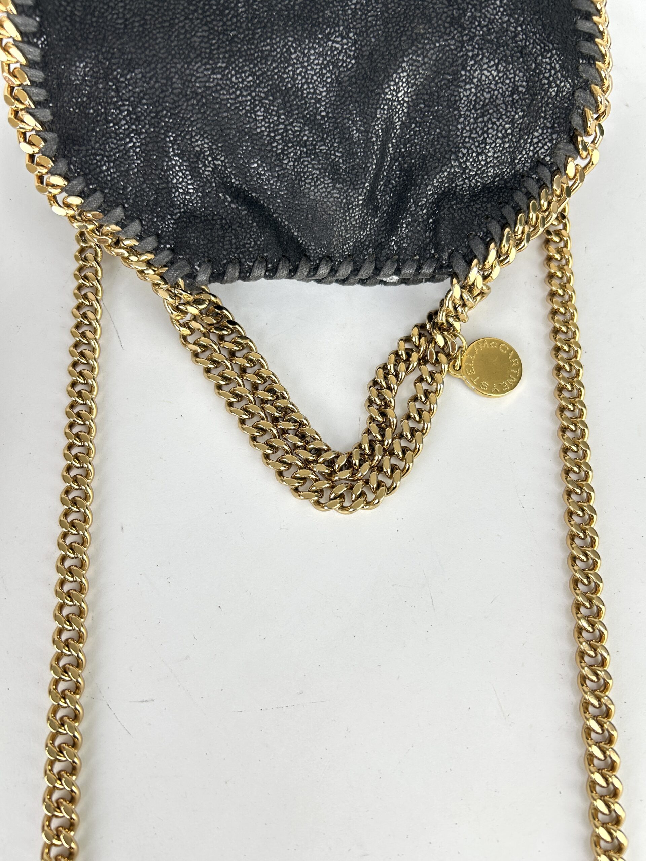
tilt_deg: -72.5
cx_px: 323
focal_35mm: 26
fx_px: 647
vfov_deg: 67.3
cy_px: 430
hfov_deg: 53.1
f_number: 1.5
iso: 32
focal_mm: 5.7
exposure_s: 1/112
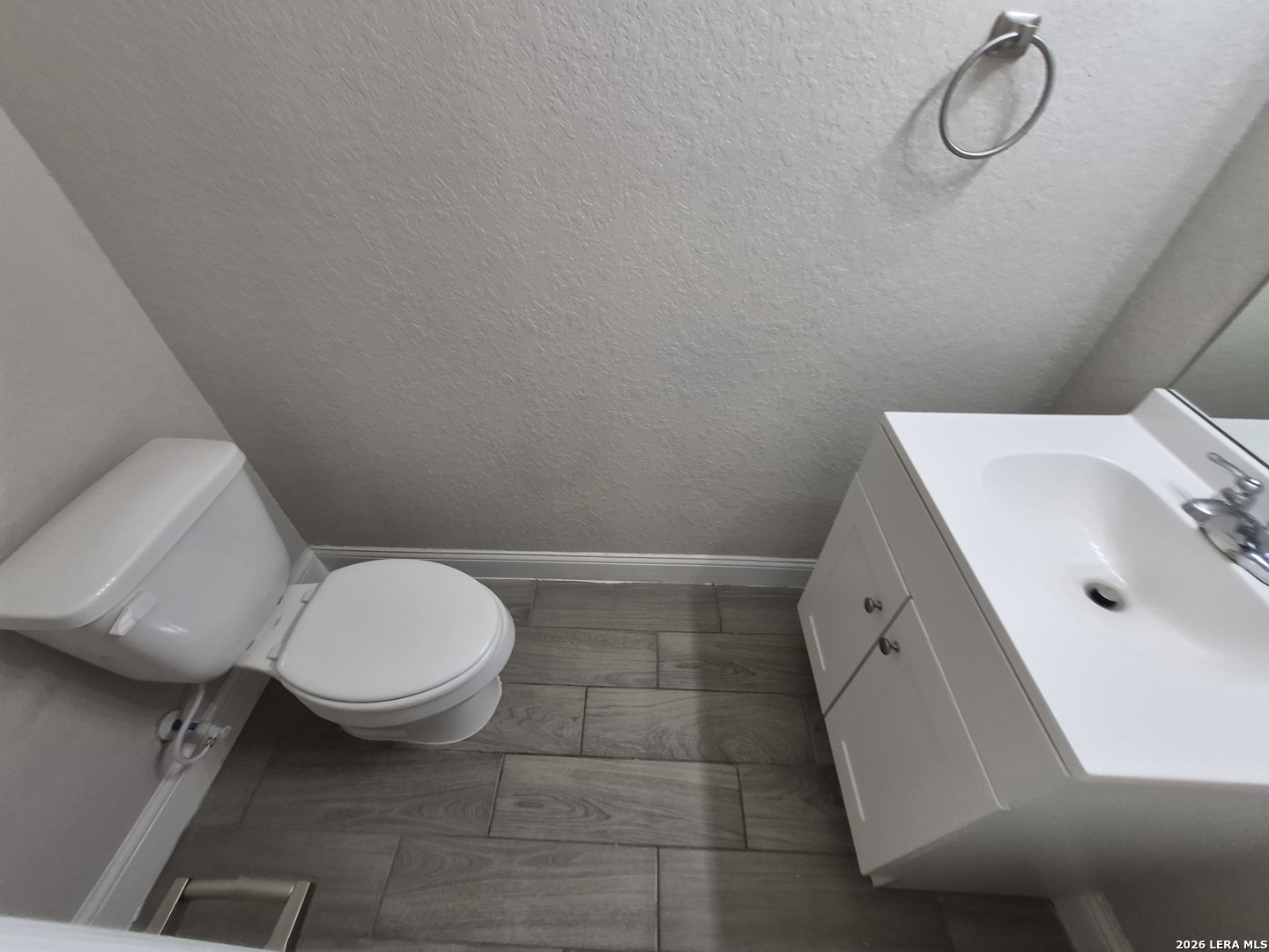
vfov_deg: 89.9
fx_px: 477
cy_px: 476
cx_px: 634
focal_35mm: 13
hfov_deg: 106.2
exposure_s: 1/60
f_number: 2.2
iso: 100
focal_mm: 1.74
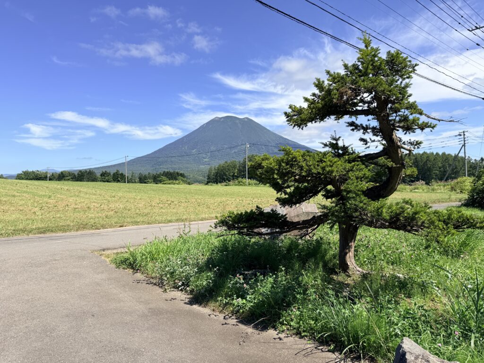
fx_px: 336
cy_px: 182
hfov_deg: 71.6
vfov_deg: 56.8
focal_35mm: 24
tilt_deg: -1.0
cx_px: 242
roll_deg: +1.9
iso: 80
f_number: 1.78
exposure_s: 1/3425
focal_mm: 6.76
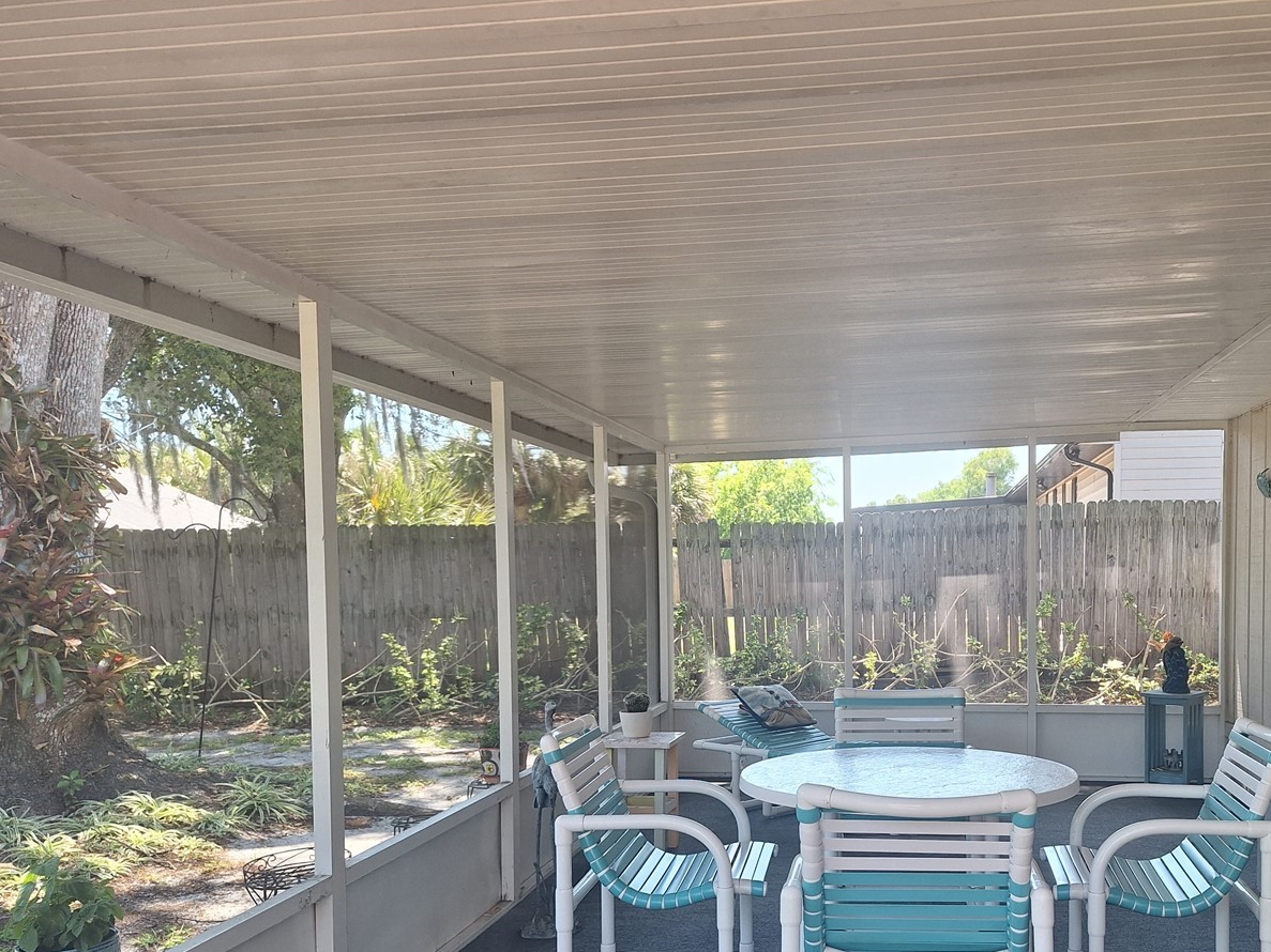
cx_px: 821
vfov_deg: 44.8
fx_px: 1138
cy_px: 634
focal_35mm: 31
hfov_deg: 57.4
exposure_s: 1/120
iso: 50
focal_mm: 5.54
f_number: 1.8
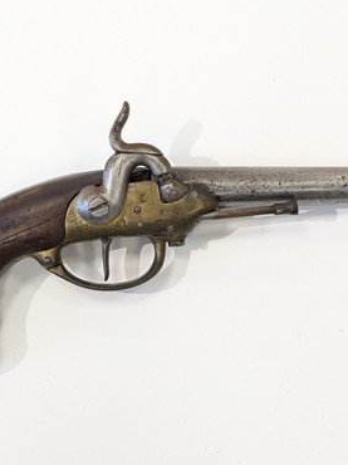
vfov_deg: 29.8
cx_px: 191
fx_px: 872
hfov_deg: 22.6
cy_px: 230
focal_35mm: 65
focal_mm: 6.81
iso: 264
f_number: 1.85
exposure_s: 1/99.9
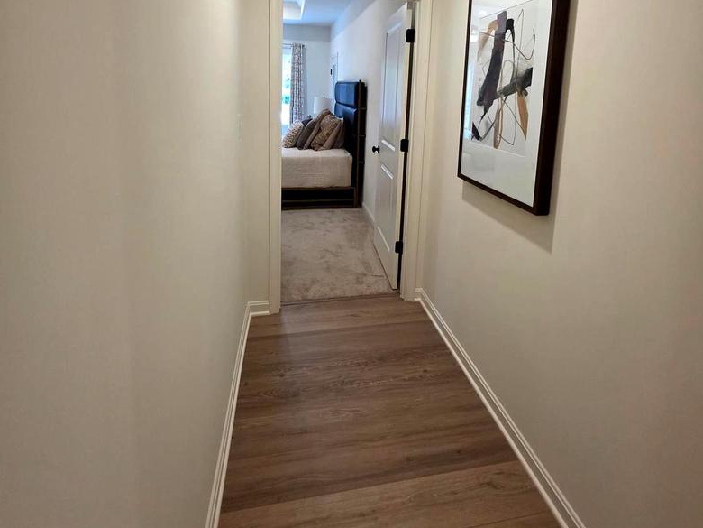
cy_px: 139
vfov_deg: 67.5
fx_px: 366
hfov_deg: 87.7
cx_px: 363
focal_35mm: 18
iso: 250
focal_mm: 2.2
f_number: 1.9
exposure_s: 1/120
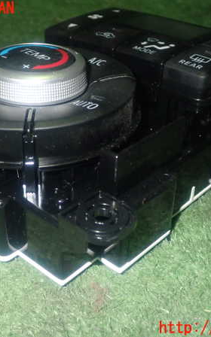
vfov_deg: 37.5
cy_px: 168
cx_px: 103
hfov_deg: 24.0
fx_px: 497
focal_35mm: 54
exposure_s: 1/40
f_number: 8
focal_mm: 6.83
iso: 800
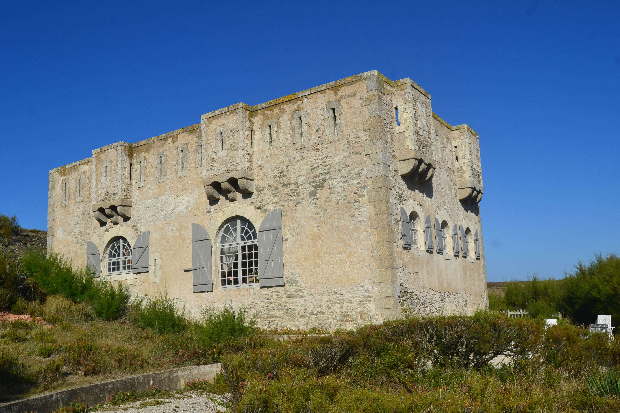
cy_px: 206
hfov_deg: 61.9
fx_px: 517
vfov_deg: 43.6
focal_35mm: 30
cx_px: 310
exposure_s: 1/500
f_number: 11
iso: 200
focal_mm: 20
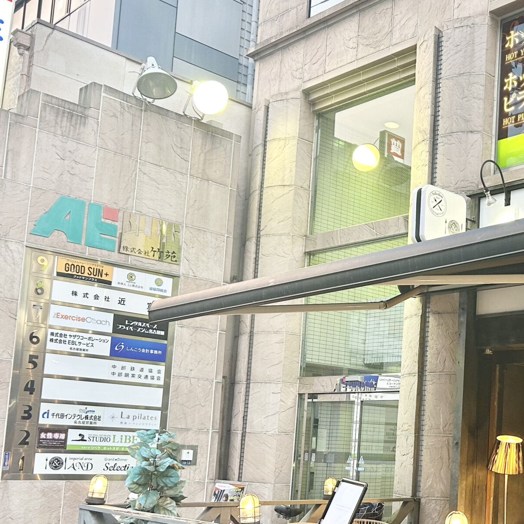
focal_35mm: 49
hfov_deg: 32.1
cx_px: 519
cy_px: 358
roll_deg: -2.5
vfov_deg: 34.3
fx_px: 839
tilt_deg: +6.3
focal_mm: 5.7
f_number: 1.5
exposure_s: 1/60
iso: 100
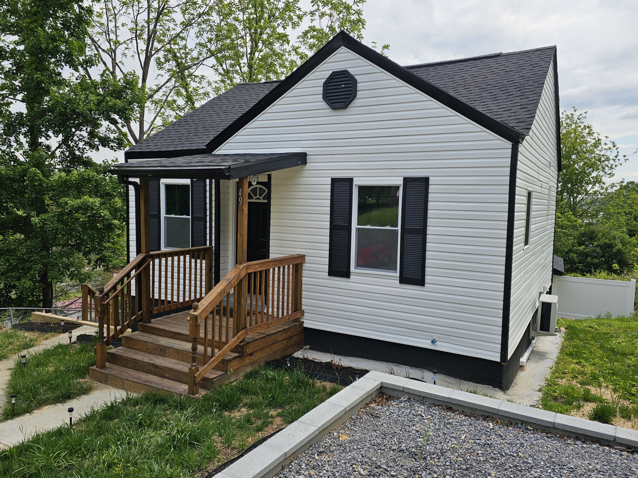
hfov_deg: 73.9
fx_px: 424
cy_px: 239
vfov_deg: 58.9
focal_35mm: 23
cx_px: 319
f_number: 1.7
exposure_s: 1/769
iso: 10
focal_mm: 6.3
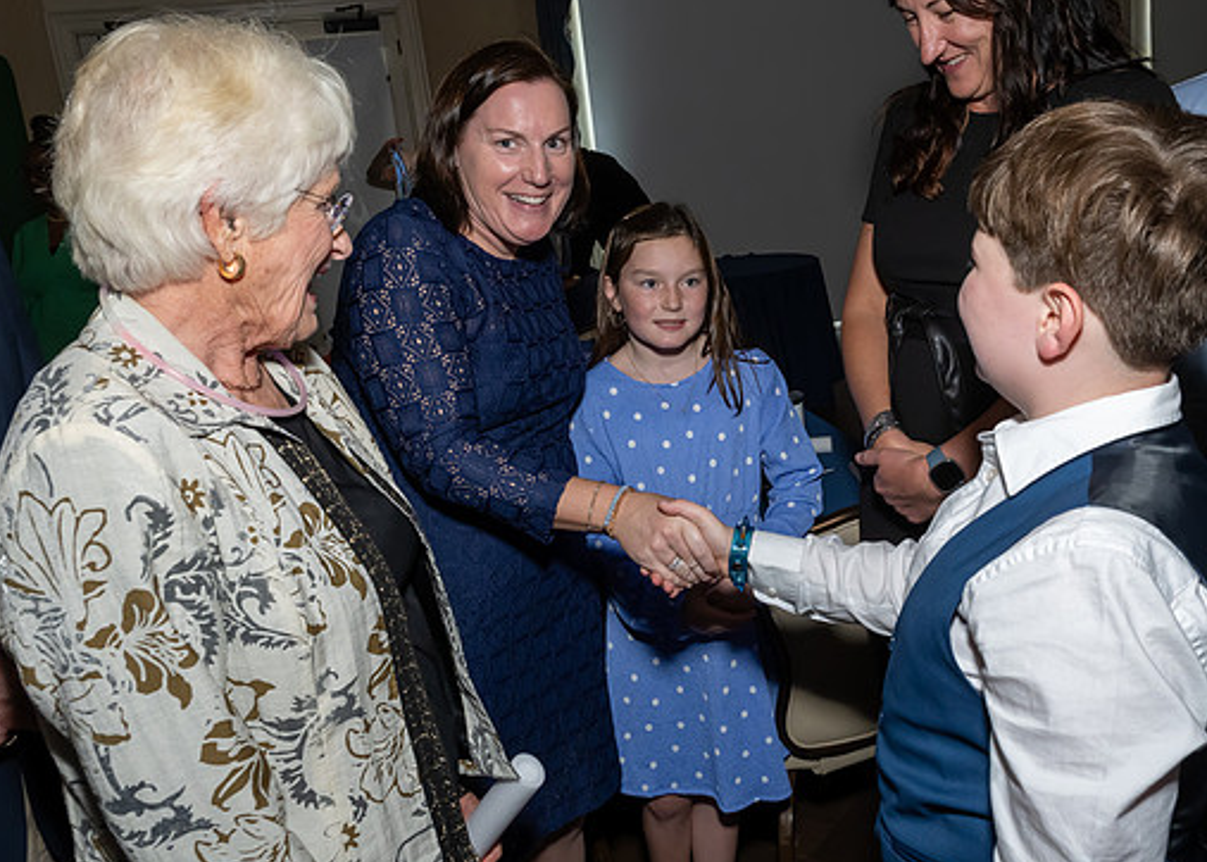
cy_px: 391
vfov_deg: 45.4
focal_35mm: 30
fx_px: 1028
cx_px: 682
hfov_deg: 60.6
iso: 1000
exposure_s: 1/250
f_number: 8
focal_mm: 17
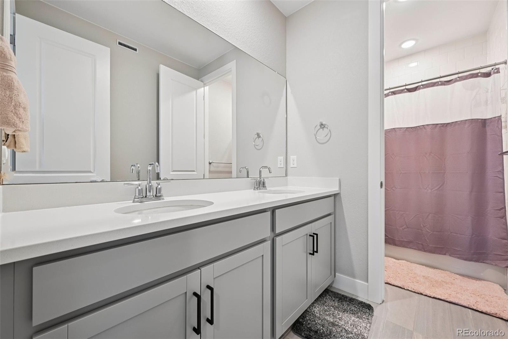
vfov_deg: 81.2
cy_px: 170
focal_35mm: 14
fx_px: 198
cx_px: 254
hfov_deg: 104.3
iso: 400
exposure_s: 1/8
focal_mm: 14
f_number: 10
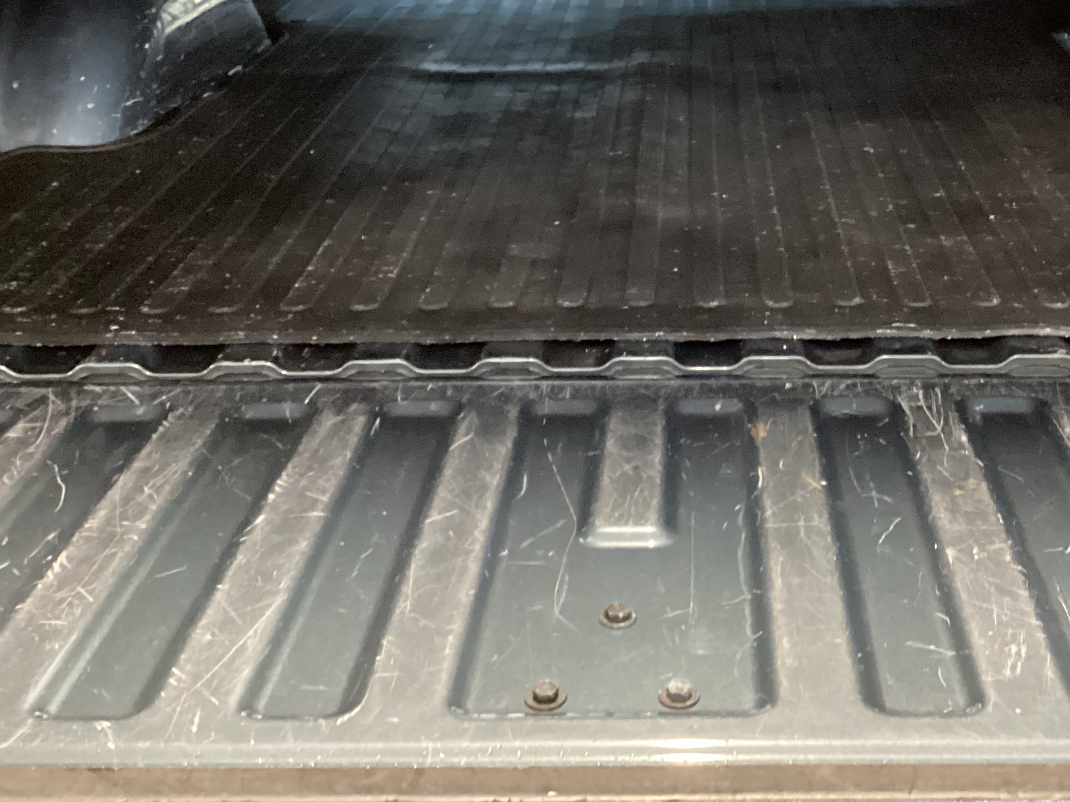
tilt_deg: -20.7
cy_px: 203
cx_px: 687
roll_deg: +0.6
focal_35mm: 50
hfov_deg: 37.9
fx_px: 1546
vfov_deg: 28.7
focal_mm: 3.3
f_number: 2.4
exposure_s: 1/25
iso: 640
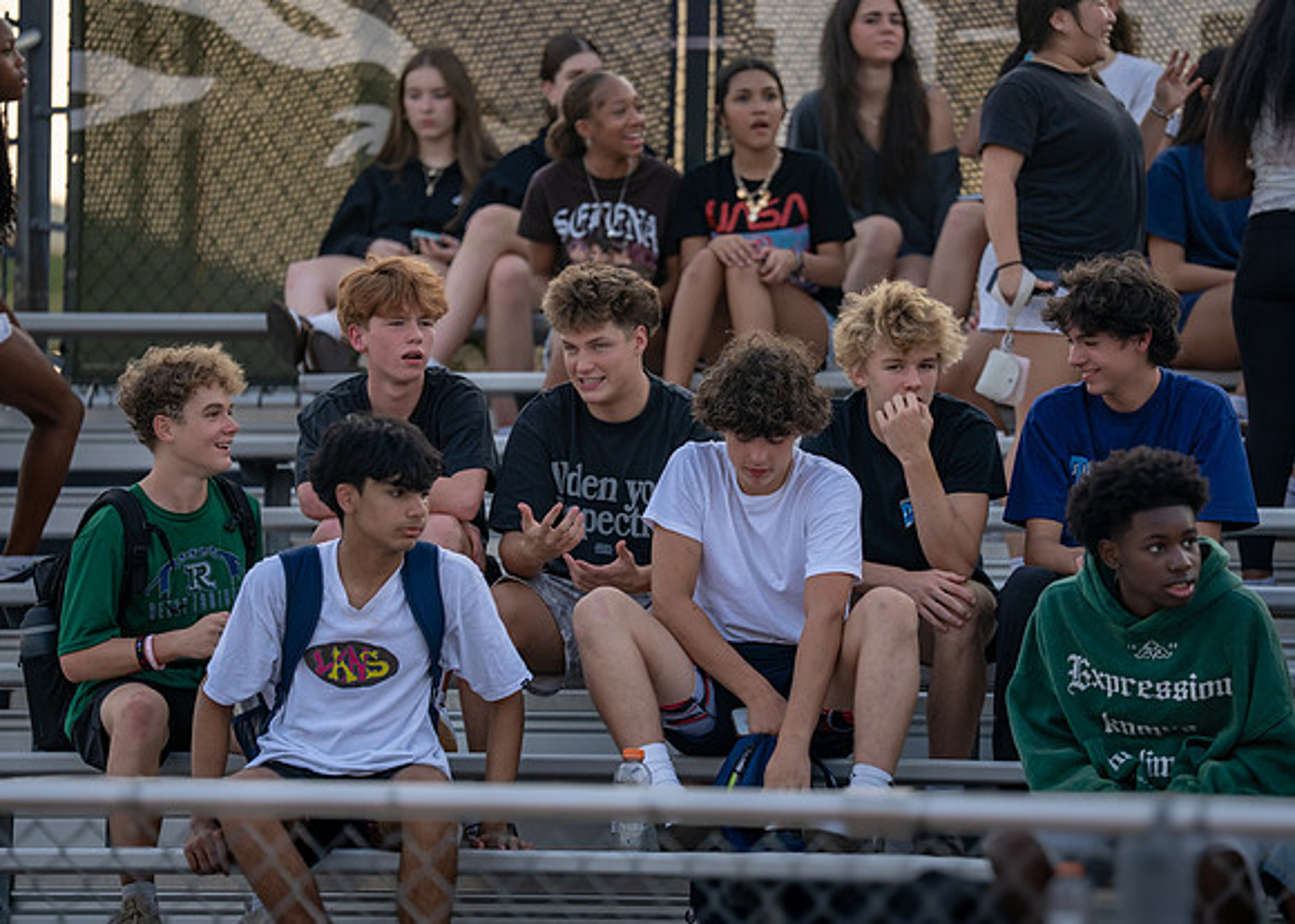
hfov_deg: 10.3
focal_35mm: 195
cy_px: 483
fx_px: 7171
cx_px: 688
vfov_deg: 7.4
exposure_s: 1/1000
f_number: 2.8
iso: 400
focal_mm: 176
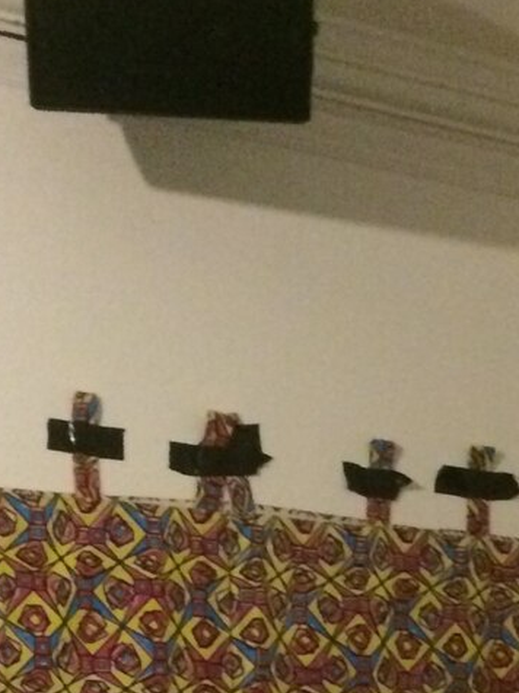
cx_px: 430
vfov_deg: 15.9
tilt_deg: -5.7
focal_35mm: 110
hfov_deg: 13.4
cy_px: 1134
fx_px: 2200
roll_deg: +1.2
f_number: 2.2
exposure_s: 1/15
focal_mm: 4.15
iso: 400
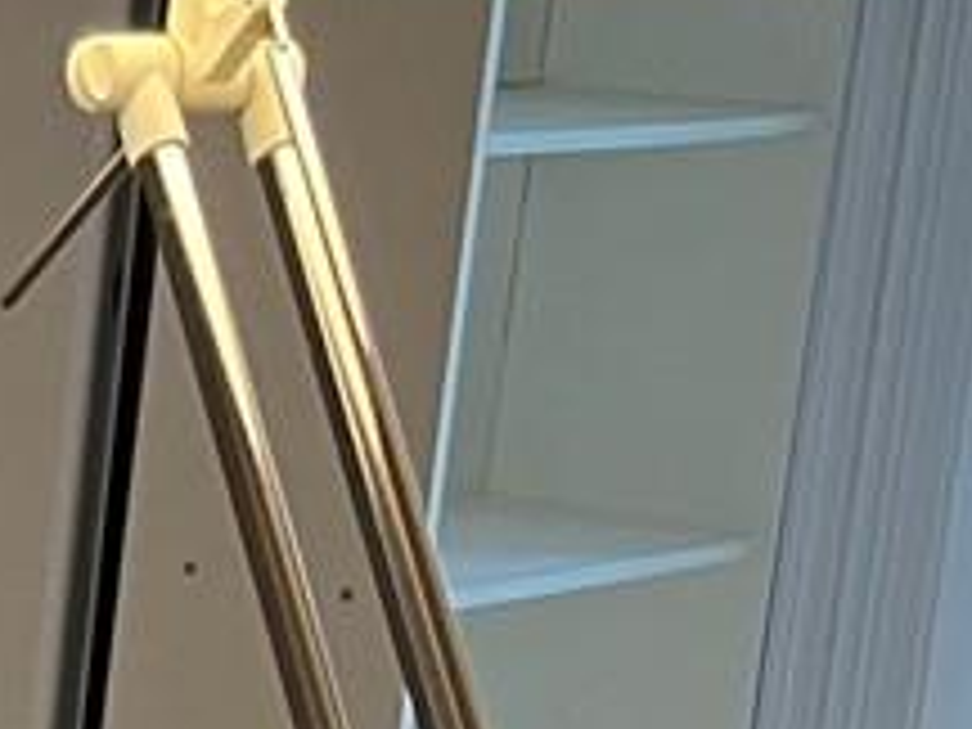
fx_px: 5419
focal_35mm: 193
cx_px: -1976
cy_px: 634
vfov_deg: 7.7
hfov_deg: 8.5
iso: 160
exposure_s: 1/60
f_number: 1.6
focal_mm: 5.1
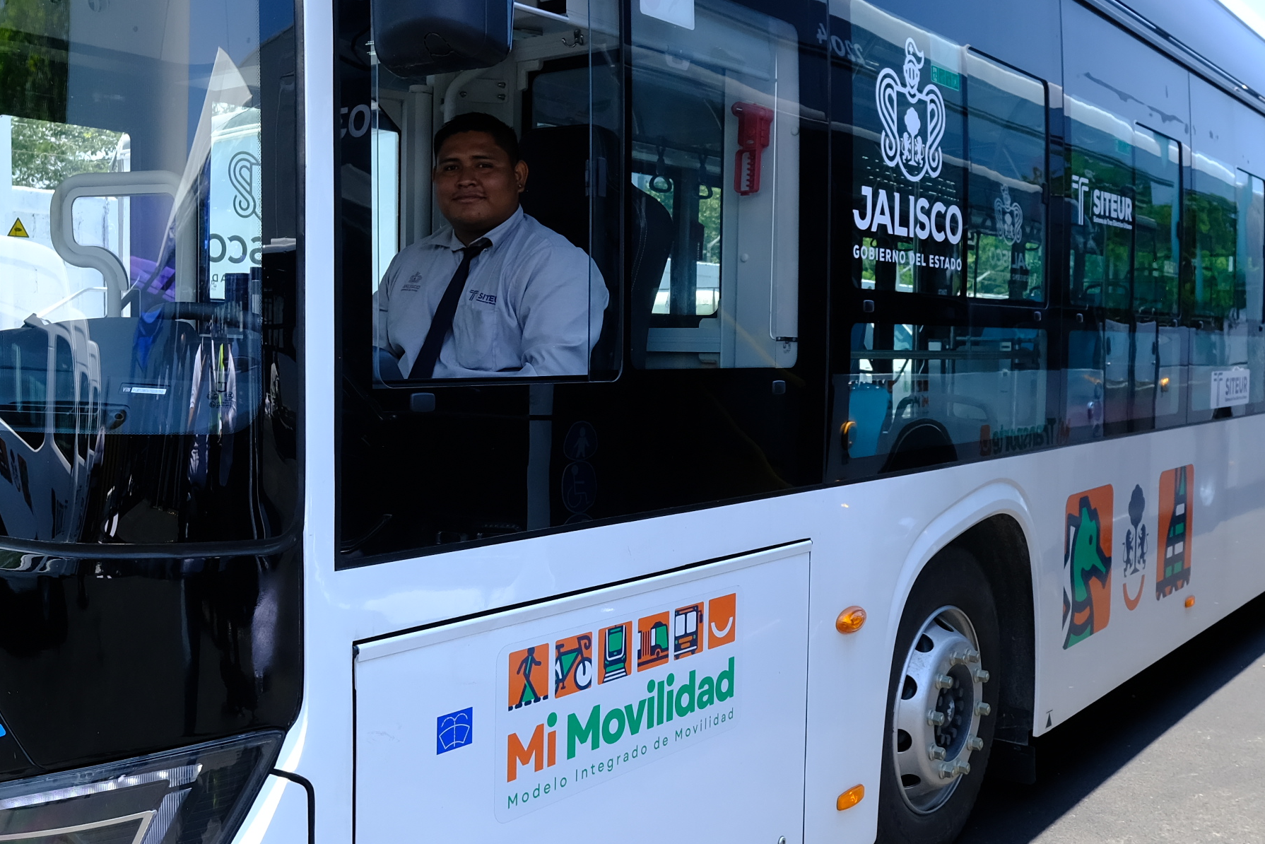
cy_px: 392
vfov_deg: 35.9
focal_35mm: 37
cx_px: 631
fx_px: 1300
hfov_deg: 51.9
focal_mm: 10
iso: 400
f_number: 4
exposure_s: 1/800
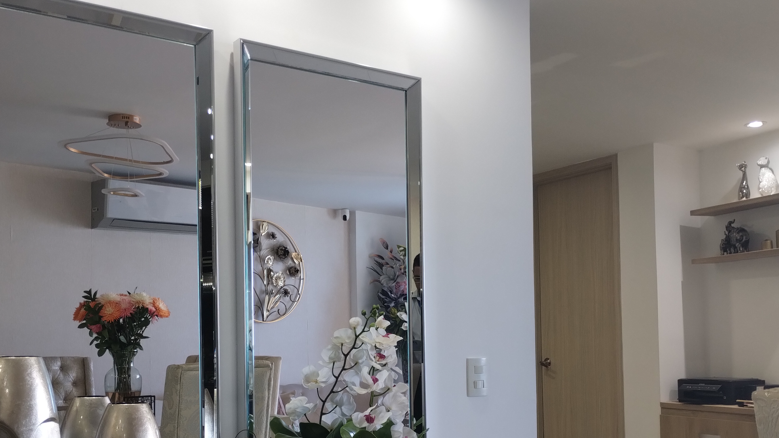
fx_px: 785
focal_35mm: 38
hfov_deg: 52.8
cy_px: 322
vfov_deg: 30.7
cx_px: 374
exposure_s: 1/30
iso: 366
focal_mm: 4.27
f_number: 1.8
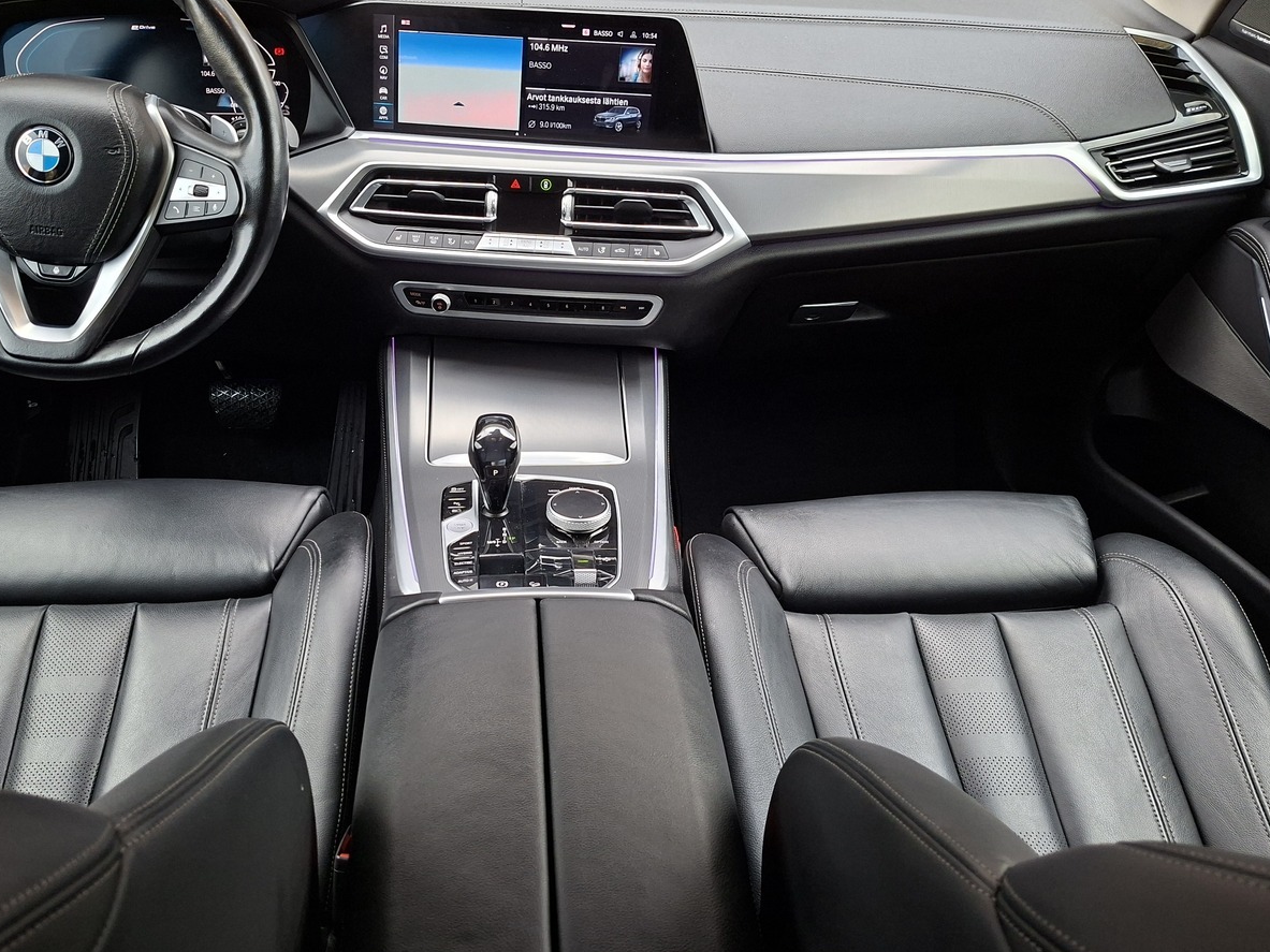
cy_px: 442
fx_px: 1027
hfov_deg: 63.0
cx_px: 524
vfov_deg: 49.7
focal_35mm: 28
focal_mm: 5.54
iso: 200
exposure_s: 1/120
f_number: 1.8
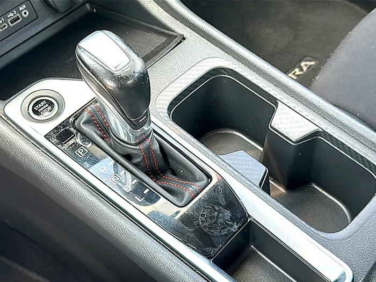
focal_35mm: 40
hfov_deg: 46.8
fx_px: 434
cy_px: 141
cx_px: 188
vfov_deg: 36.0
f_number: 1.78
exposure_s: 1/91
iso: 80
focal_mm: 6.86
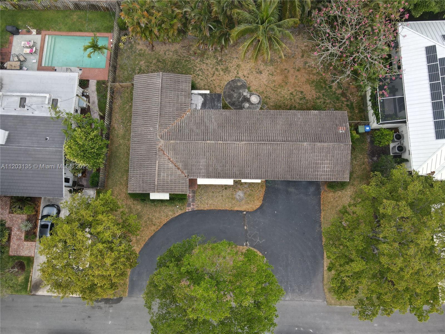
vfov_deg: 56.8
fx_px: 309
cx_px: 222
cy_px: 167
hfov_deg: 71.6
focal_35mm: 24
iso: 100
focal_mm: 4.5
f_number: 2.8
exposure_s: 1/50
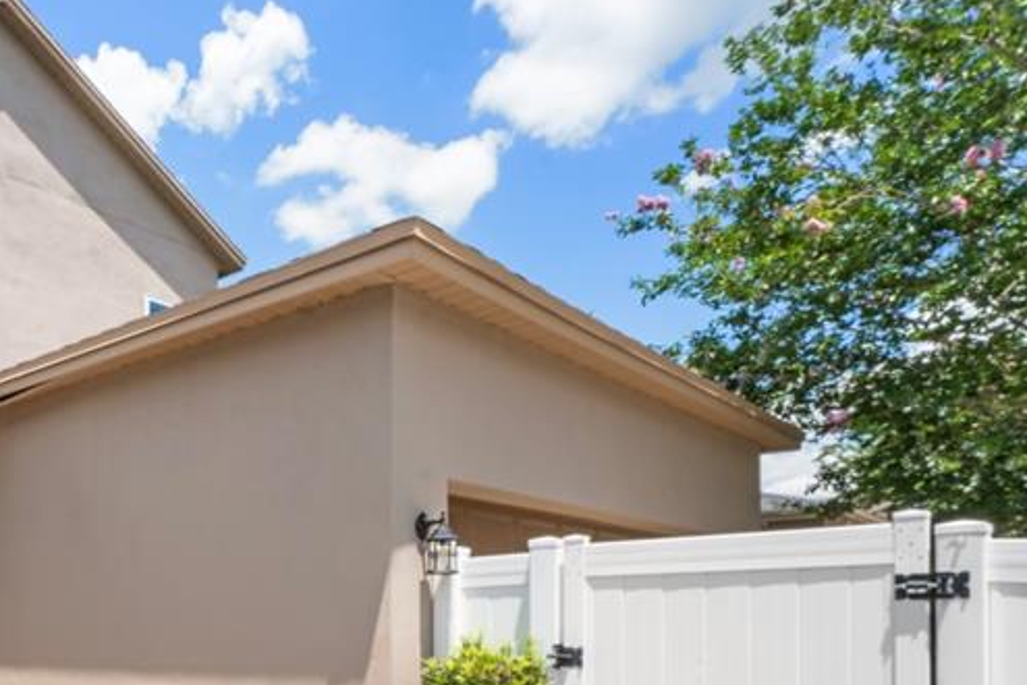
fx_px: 884
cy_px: 600
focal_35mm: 31
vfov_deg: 39.6
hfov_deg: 54.8
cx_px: 164
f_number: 20
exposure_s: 1/25
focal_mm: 10
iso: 160
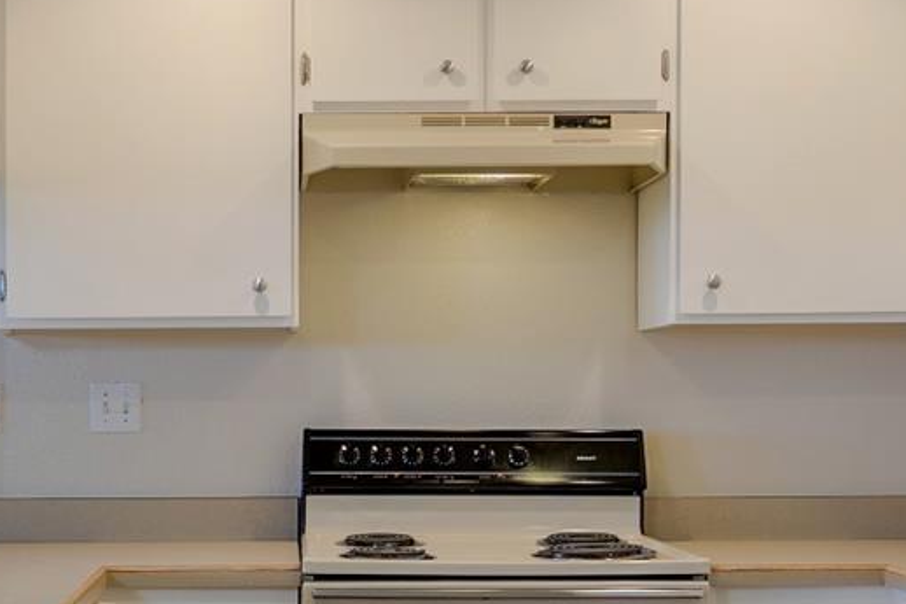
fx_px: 1384
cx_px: 336
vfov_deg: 24.2
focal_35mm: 55
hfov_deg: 36.0
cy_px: 485
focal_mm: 13
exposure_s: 1/8
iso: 100
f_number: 5
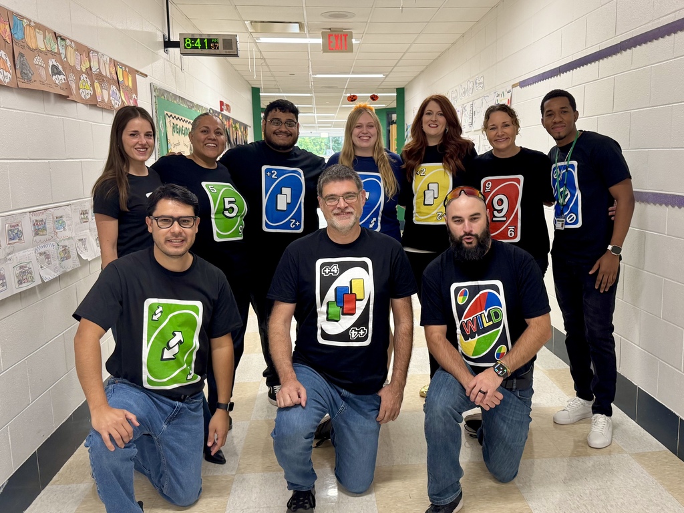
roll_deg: +0.4
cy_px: 256
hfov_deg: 71.6
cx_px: 342
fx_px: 474
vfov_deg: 56.8
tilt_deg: -7.9
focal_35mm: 24
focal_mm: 6.76
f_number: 1.78
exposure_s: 1/63
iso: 200
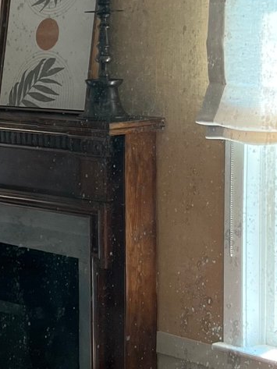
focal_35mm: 110
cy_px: 101
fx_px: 1173
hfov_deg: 13.1
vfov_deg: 17.8
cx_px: -70
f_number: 1.5
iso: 80
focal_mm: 5.7
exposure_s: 1/121
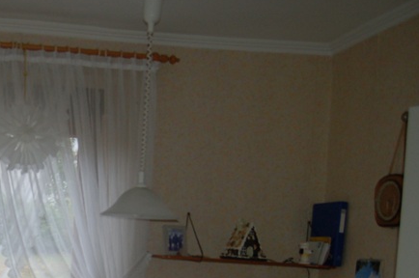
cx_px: -7
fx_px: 651
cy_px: 276
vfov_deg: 23.2
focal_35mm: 56
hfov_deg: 32.6
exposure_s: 1/500
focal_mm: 18
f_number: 4
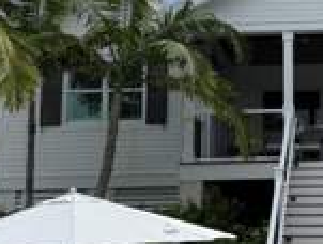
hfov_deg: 24.5
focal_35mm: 76
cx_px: 317
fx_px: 711
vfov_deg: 19.5
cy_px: 108
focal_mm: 6.76
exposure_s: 1/7353
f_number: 1.78
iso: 80
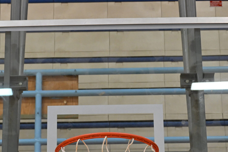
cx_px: 107
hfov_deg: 16.0
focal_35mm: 128
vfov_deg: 10.7
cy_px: 125
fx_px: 811
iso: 2000
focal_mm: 50
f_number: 4.5
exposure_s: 1/125
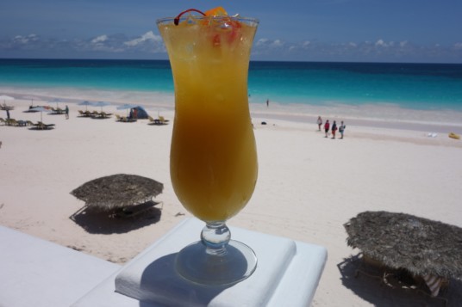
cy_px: 154
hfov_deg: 65.5
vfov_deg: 46.4
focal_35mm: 28
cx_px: 231
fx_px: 359
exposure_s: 1/1000
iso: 125
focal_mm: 10.4
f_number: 8
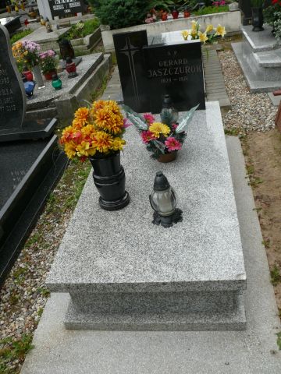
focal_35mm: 35
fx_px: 379
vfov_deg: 52.6
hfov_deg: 40.7
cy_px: 187
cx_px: 140
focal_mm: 7.4
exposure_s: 1/125
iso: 100
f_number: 4
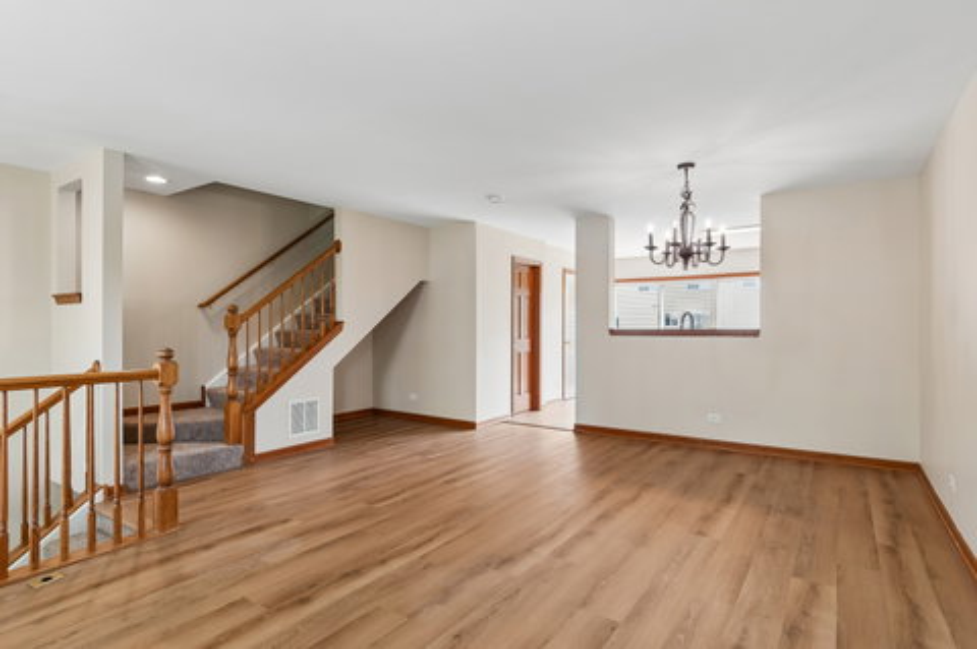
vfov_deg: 67.3
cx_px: 488
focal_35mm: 18
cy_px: 324
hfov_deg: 90.1
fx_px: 488
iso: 400
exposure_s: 1/20
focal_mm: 12
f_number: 8
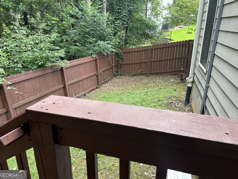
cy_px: 90
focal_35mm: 26
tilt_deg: -20.6
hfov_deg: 67.3
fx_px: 179
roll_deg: -0.6
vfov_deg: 53.1
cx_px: 119
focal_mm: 5.7
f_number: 1.5
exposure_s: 1/121
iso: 100
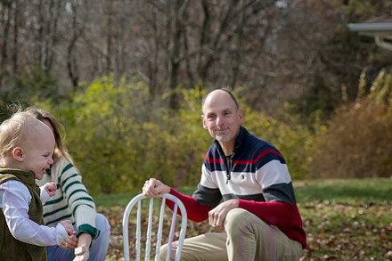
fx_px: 1437
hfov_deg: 15.5
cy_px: 169
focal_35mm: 132
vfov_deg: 10.4
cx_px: 144
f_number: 7.1
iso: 400
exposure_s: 1/500
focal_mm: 100
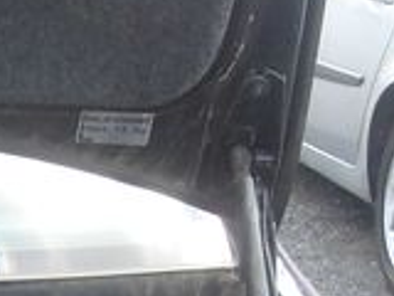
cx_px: -330
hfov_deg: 10.7
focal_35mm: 173
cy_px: 400
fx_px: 1969
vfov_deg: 8.4
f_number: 3
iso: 100
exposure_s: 1/143
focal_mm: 4.9
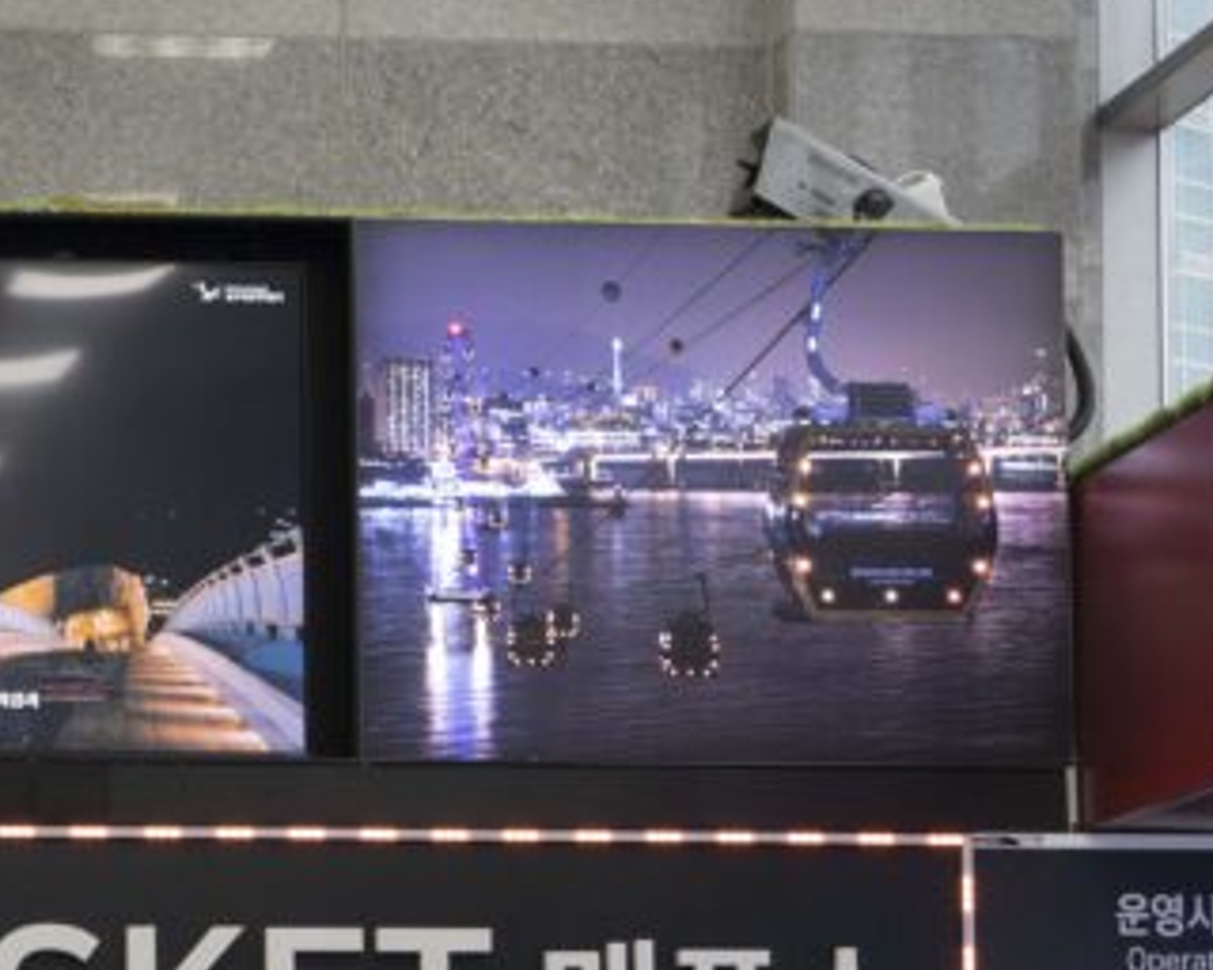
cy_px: 1146
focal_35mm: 153
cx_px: 144
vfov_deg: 10.0
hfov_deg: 12.5
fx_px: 5493
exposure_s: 1/160
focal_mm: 51
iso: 1600
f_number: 5.6
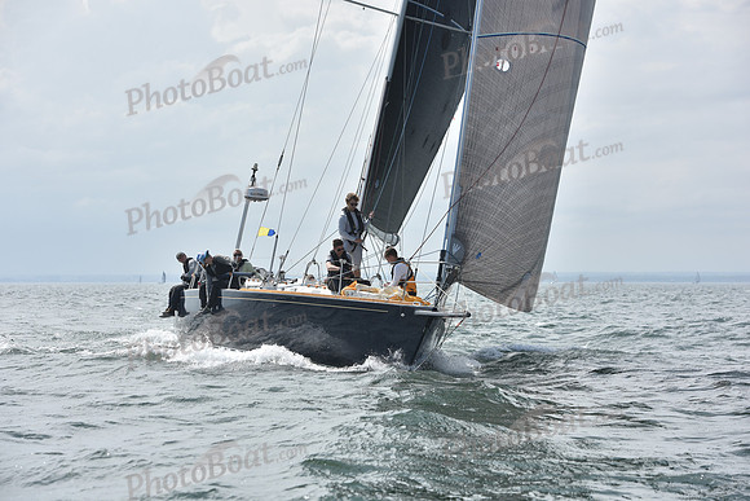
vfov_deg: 12.2
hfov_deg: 18.3
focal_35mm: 112
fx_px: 2334
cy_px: 250
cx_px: 375
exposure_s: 1/1250
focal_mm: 112
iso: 200
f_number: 7.1
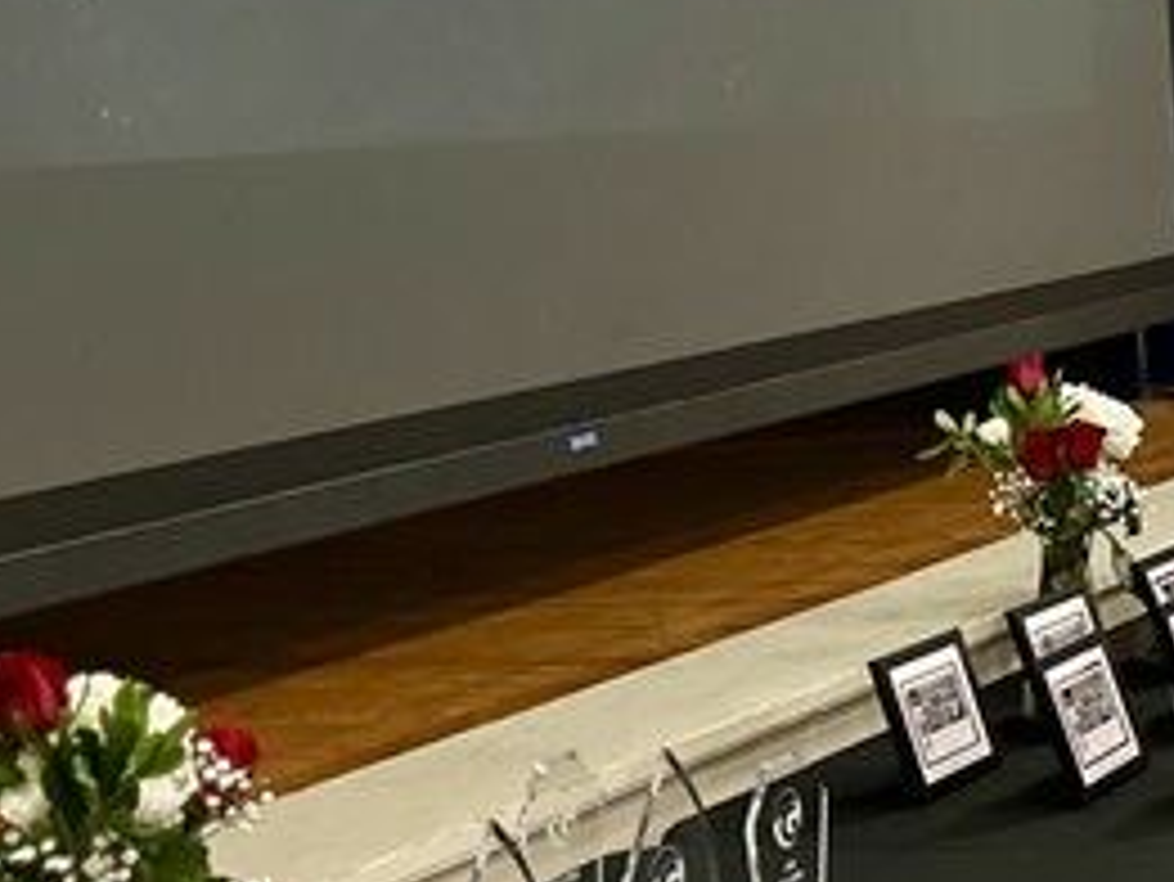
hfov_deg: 17.3
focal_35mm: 102
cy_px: 153
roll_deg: +1.9
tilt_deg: -2.6
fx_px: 3461
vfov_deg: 14.4
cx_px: 1763
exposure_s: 1/40
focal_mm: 5.7
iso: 500
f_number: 1.5
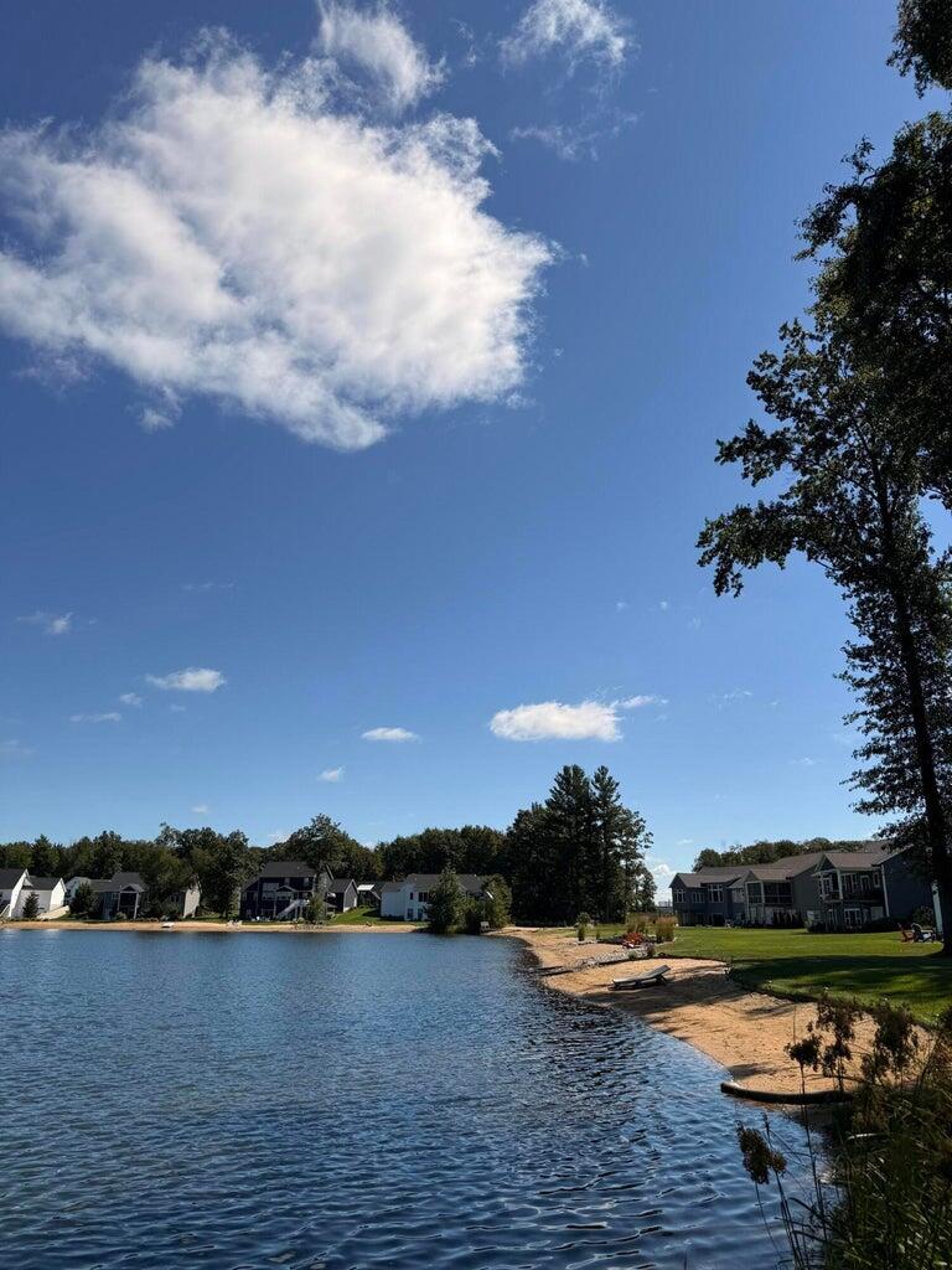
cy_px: 635
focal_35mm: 24
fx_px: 880
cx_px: 476
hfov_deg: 56.8
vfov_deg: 71.6
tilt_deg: +14.8
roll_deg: -1.2
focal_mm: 6.76
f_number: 1.78
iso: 80
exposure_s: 1/9091
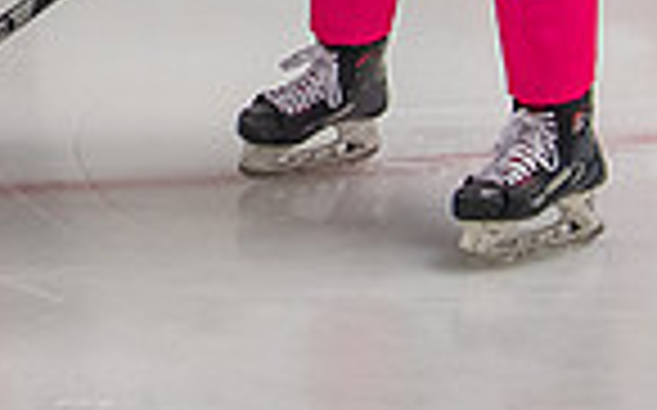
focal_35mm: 206
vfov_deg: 6.1
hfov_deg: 10.0
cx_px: -108
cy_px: -539
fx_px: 3686
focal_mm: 28
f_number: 4
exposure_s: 1/250
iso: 1250
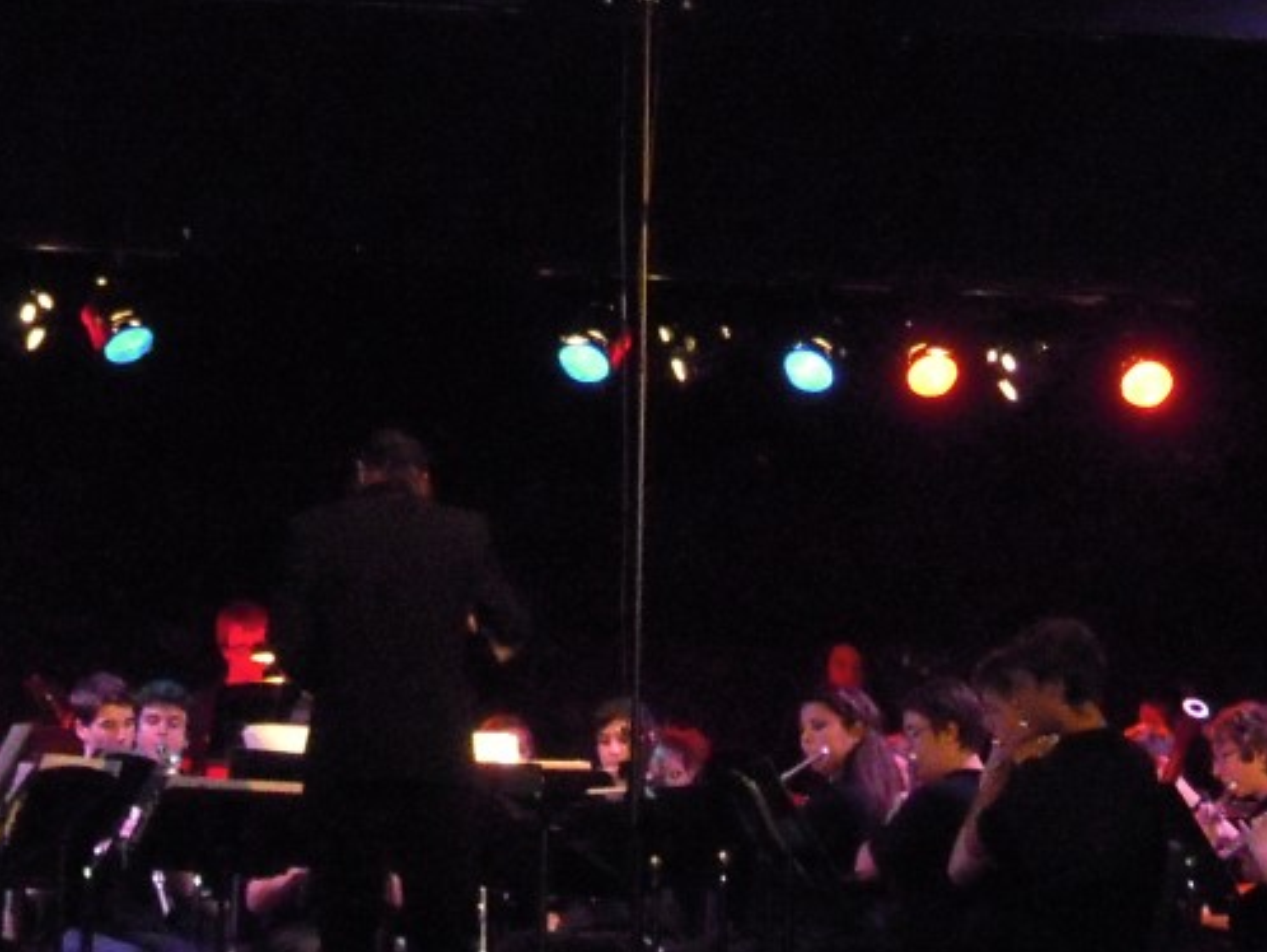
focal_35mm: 133
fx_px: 4870
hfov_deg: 14.8
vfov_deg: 11.0
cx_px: 346
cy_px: -137
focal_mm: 8.3
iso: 800
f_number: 3.4
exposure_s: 1/30
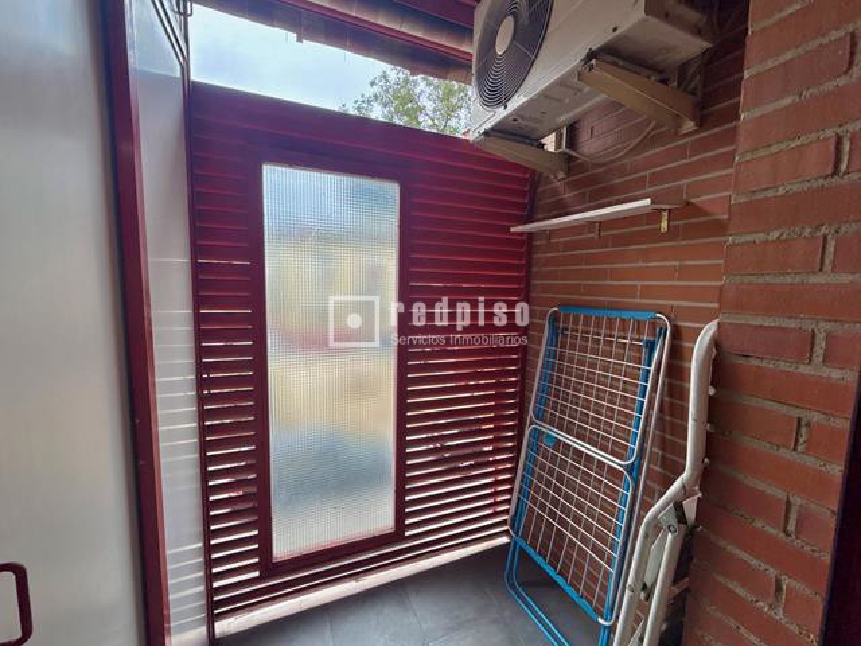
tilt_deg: -4.5
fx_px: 348
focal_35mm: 14
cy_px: 323
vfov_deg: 85.7
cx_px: 430
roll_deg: -3.7
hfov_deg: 102.1
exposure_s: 1/121
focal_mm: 2.22
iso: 50
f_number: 2.2
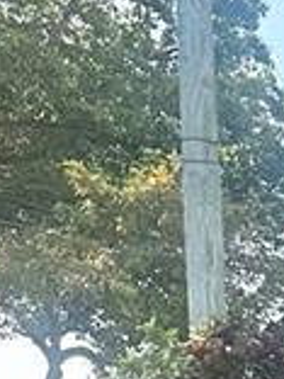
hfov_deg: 7.2
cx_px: 830
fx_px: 2024
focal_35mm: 185
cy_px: 892
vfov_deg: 9.6
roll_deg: -1.7
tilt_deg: -17.2
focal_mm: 6.86
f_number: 1.78
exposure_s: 1/1433
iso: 80
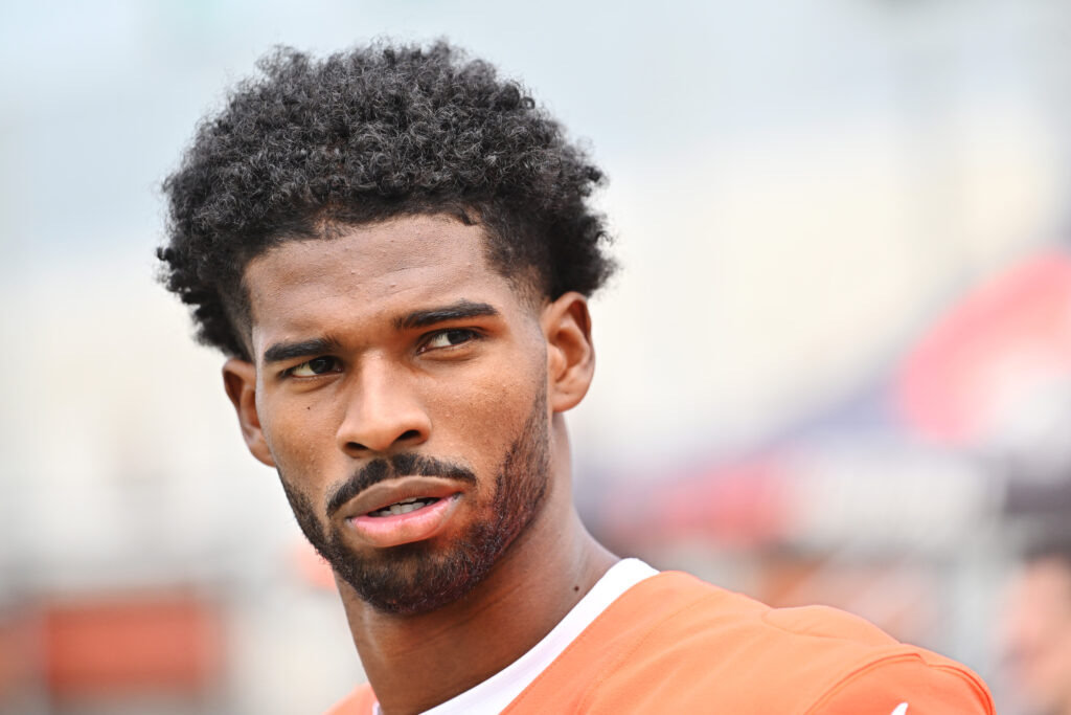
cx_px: 536
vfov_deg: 6.9
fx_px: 5950
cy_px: 358
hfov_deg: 10.3
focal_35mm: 200
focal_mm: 200
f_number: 3.5
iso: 800
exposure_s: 1/2500
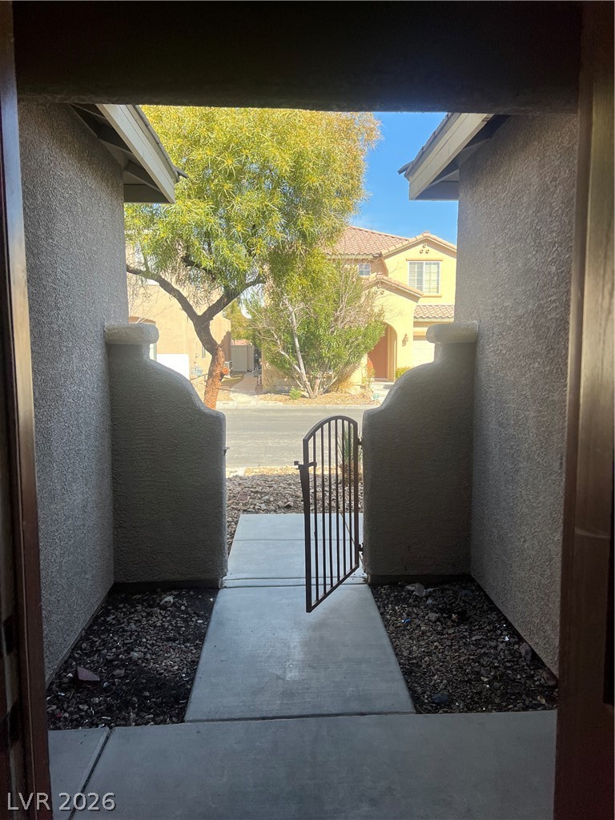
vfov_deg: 67.3
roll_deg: +1.2
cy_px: 410
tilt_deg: -9.0
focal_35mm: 26
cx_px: 308
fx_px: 616
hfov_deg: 53.1
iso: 50
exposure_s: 1/866
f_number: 1.5
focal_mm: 5.7
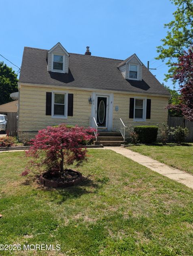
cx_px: 99
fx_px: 185
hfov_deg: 55.0
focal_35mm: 25
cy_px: 126
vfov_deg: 69.3
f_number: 1.68
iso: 21
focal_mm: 6.9
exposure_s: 1/1095
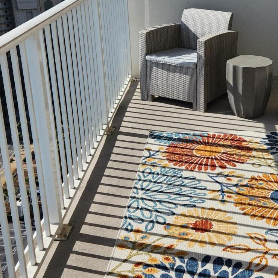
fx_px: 500
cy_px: 115
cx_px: 270
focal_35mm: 55
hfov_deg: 29.3
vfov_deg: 31.0
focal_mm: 5.4
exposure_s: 1/2283
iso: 20
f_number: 1.8
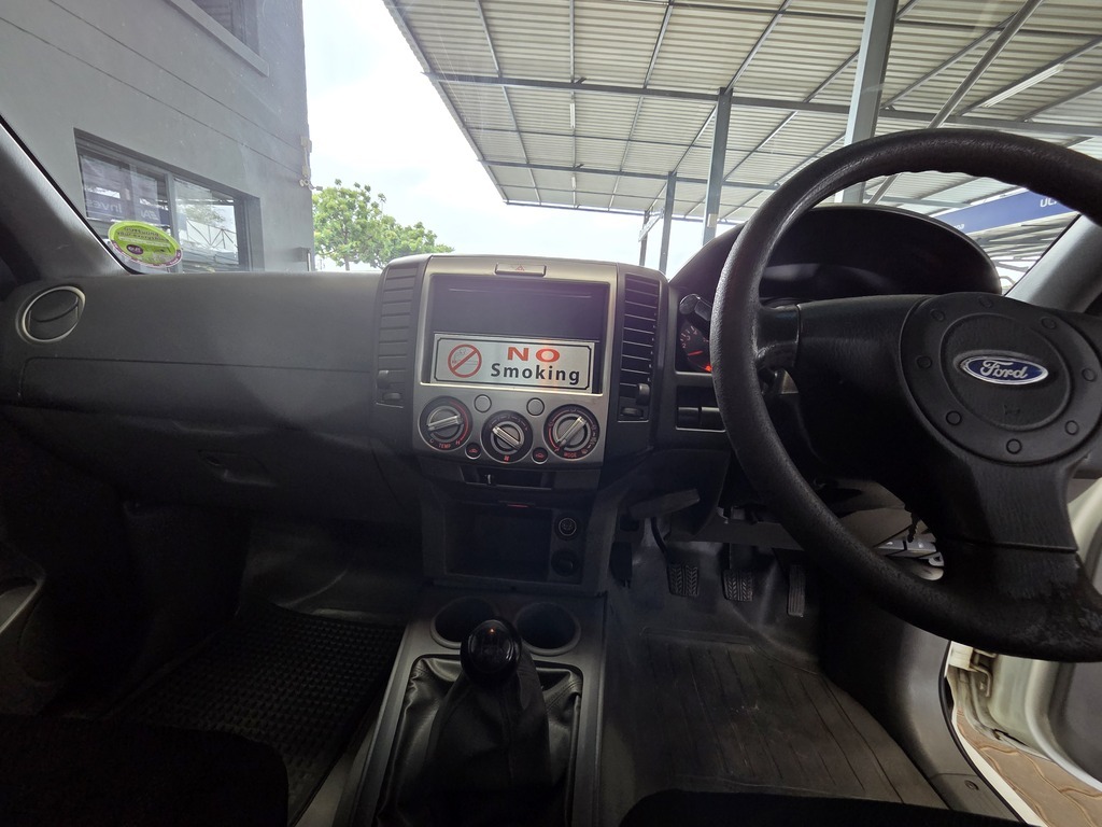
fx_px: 414
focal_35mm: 13
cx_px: 551
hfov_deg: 106.2
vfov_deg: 89.9
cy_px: 414
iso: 250
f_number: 2.2
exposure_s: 1/50
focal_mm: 2.2
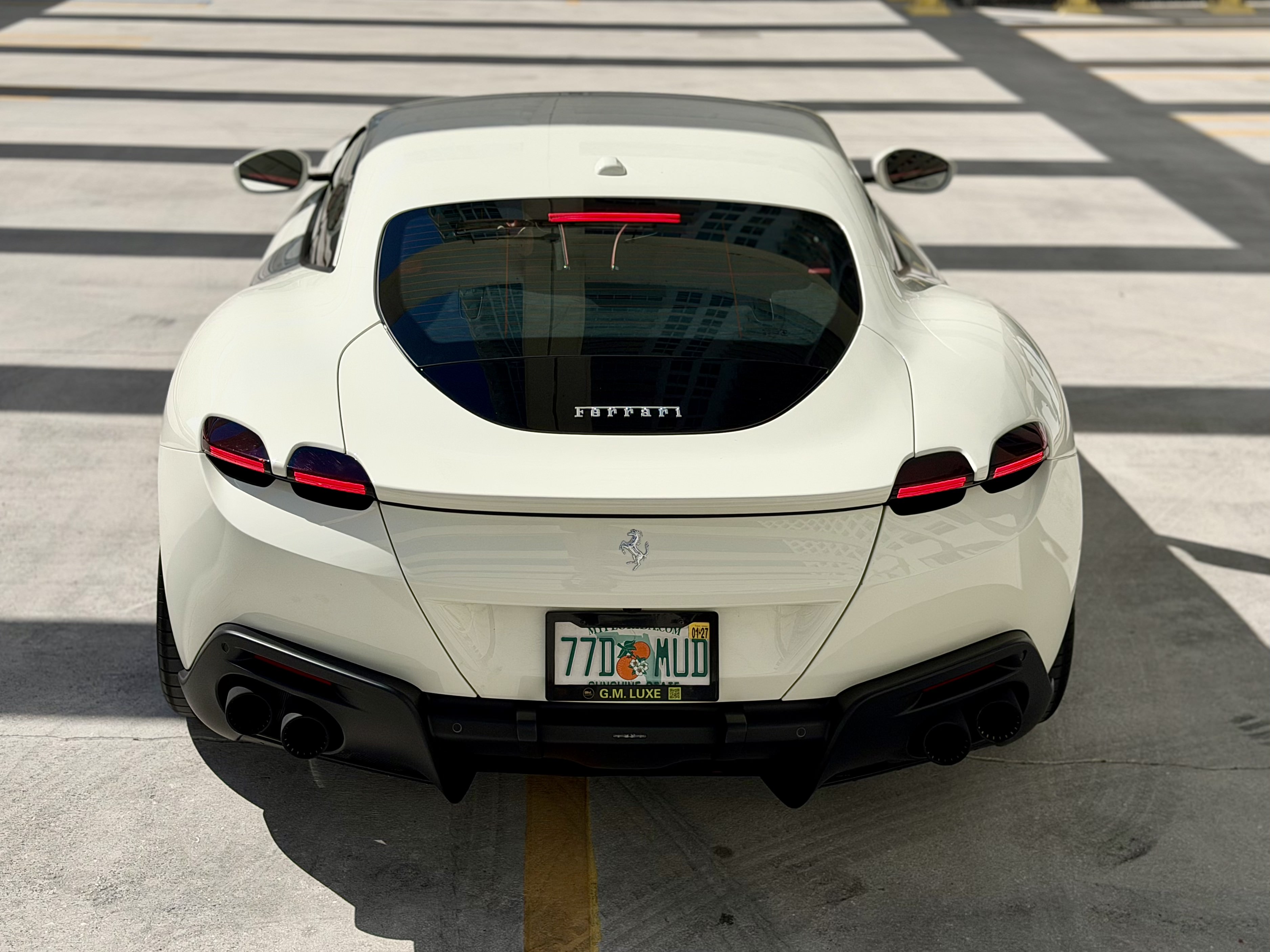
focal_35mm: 48
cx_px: 635
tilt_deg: -19.8
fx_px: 1761
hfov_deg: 39.7
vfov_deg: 30.3
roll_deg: -0.6
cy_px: 476
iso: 64
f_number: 1.78
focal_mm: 6.76
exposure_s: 1/11364
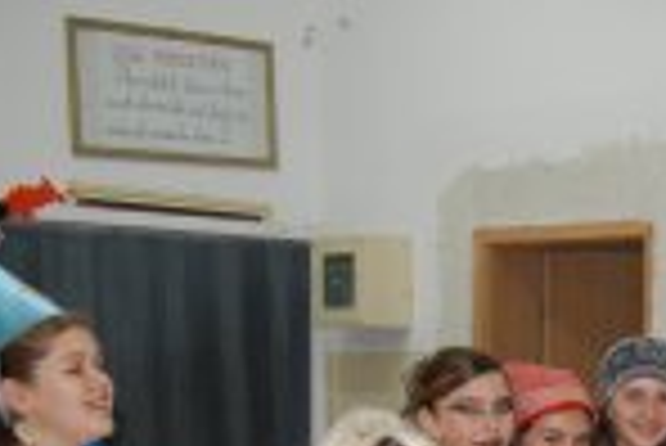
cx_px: 724
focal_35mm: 89
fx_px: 1648
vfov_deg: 14.7
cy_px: 595
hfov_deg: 21.7
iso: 400
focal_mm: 22
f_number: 3.8
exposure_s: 1/60
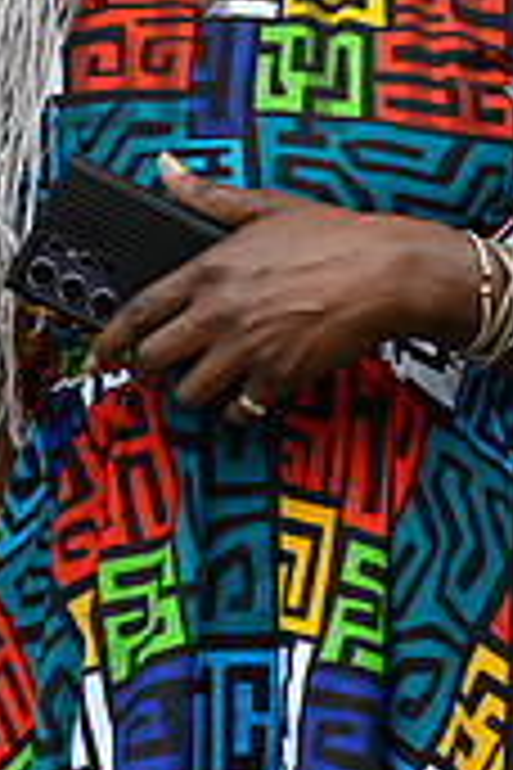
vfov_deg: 7.4
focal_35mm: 277
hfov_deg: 5.0
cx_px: 207
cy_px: 14
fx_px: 5920
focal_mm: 70
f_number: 6.3
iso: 800
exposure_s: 1/640
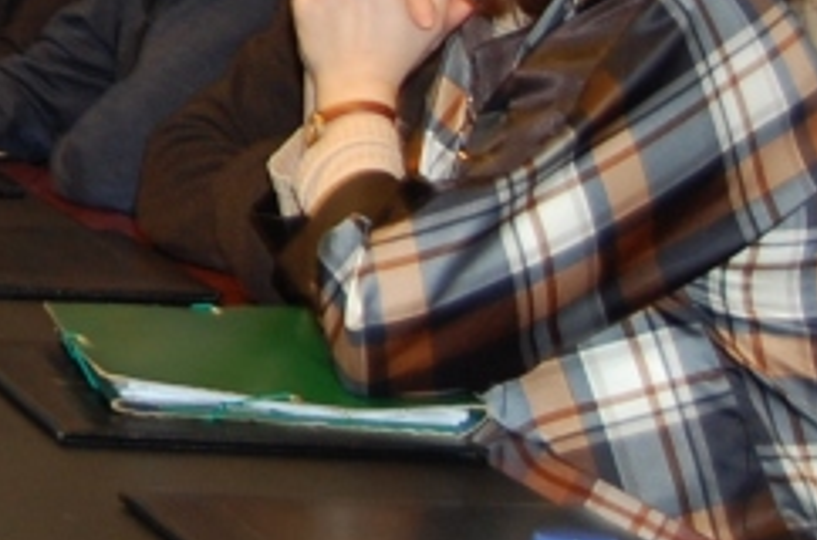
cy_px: -299
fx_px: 4029
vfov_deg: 7.5
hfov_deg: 11.0
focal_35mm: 178
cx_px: -493
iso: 400
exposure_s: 1/60
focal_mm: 28
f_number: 4.2
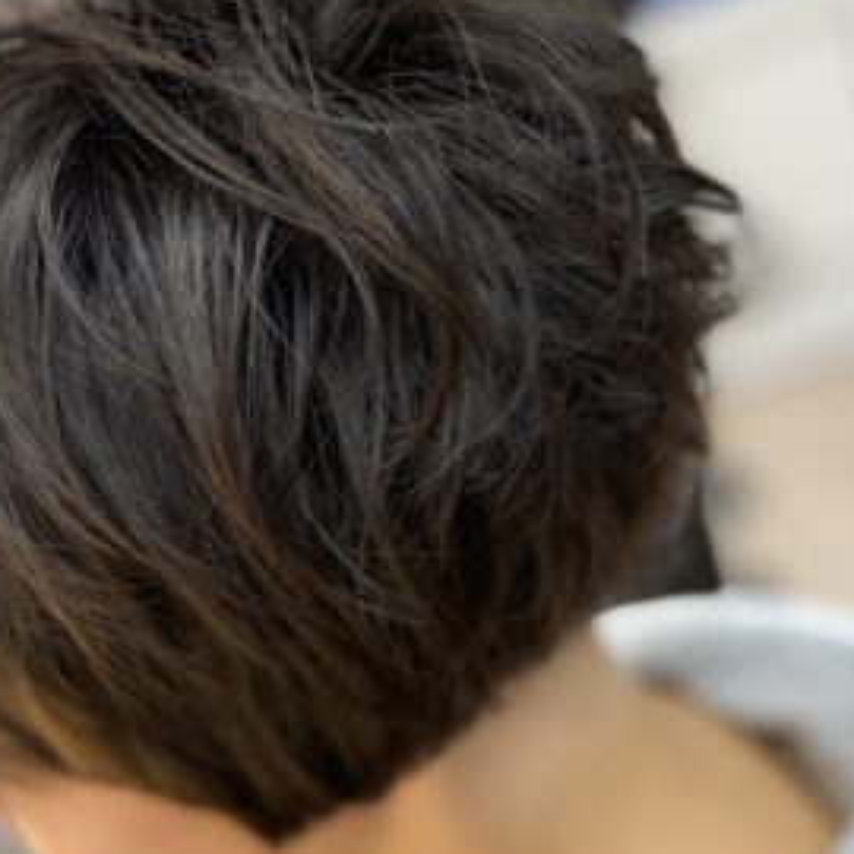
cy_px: 582
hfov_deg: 33.3
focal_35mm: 51
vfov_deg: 33.1
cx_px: 367
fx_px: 1423
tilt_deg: -26.1
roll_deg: +25.0
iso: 100
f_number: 1.8
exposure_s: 1/50
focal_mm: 4.25
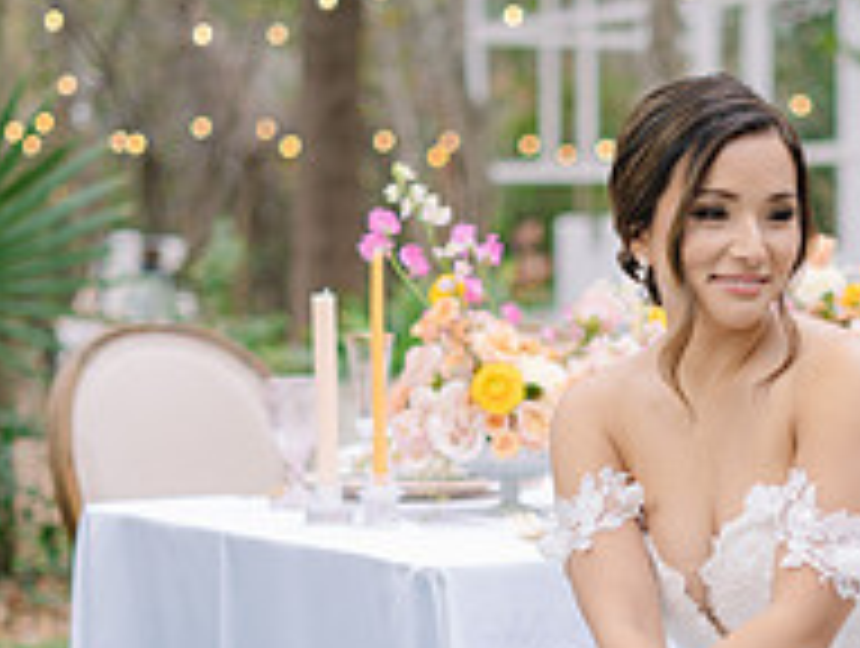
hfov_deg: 17.3
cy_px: 608
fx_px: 2813
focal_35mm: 113
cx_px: 671
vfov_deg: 13.0
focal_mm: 50
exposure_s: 1/160
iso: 50
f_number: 2
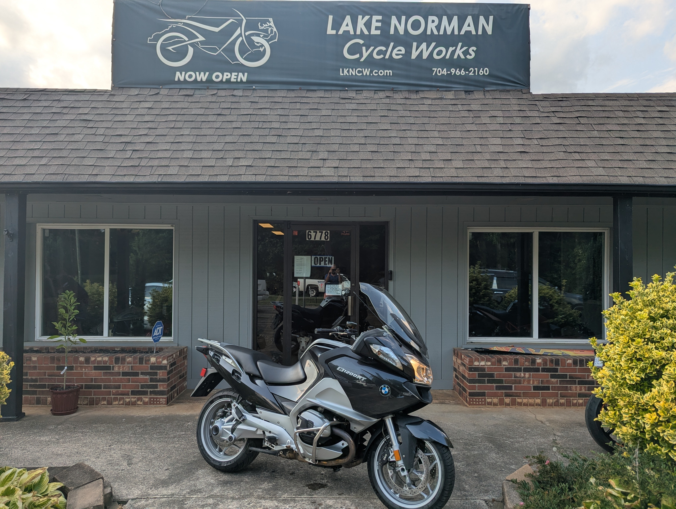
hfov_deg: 71.5
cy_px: 254
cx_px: 338
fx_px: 469
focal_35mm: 24
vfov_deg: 56.9
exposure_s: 1/674
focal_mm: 6.81
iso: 32
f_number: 1.85
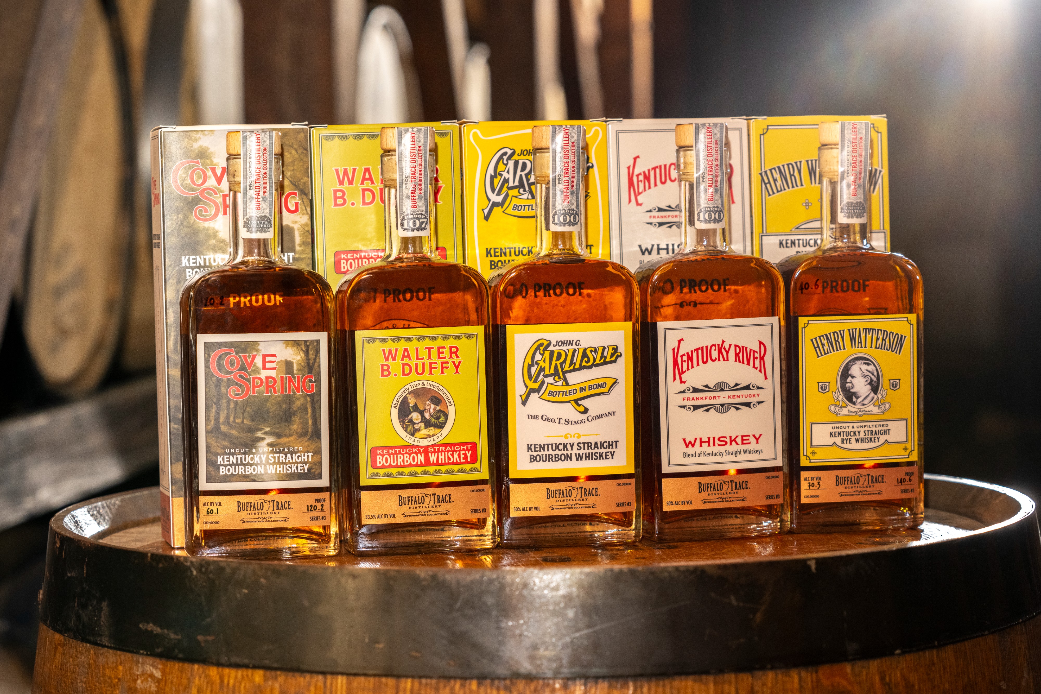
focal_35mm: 83
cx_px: 520
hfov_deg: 24.5
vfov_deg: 16.5
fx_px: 2400
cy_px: 347
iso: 1600
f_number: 6.3
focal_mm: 83
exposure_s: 1/100
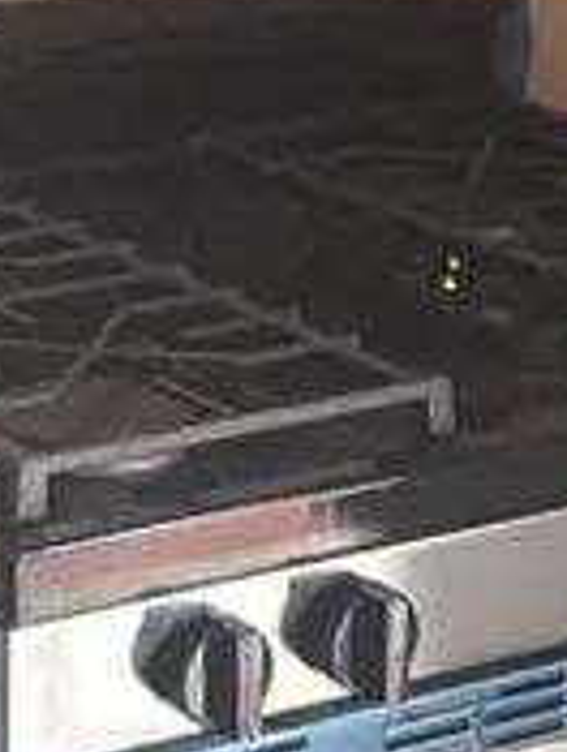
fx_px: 3895
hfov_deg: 8.3
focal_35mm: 179
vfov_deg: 10.8
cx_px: -64
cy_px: -191
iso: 200
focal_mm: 5.4
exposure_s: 1/120
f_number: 1.8
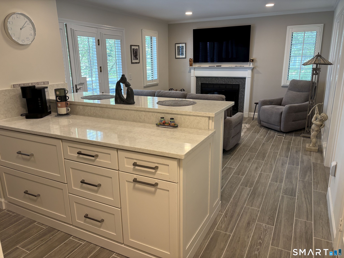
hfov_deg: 67.3
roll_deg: +0.6
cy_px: 129
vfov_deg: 53.1
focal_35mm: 26
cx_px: 172
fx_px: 258
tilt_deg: -14.6
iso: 80
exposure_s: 1/60
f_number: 1.6
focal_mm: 5.96
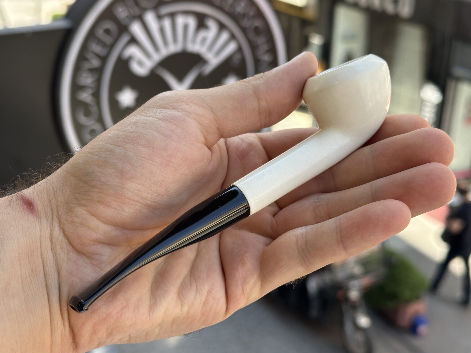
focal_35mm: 50
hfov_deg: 38.2
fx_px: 680
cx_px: 228
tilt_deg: -24.3
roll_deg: -0.5
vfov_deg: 29.1
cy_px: 171
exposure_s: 1/503
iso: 64
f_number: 1.78
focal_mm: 6.86
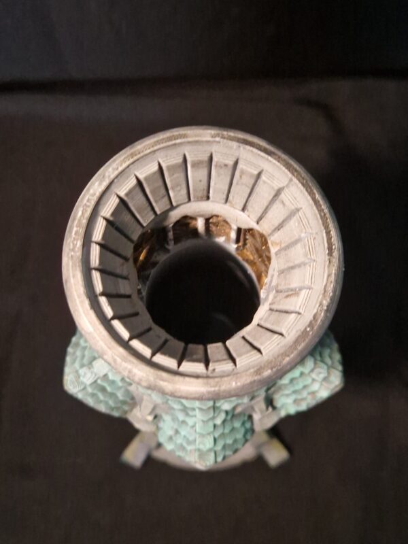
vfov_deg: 73.9
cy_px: 272
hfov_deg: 58.9
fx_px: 361
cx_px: 204
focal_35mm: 23
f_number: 1.8
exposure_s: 1/17
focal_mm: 5.4
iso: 320
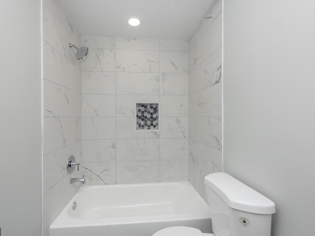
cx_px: 148
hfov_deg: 94.4
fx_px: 146
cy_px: 116
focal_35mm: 16
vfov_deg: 78.1
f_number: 8
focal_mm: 14
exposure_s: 1/125
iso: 125
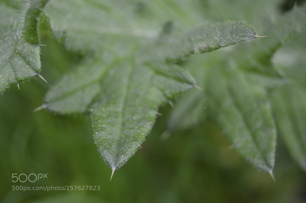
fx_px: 701
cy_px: 102
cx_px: 153
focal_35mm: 82
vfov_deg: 16.5
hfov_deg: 24.6
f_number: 5.6
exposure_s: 1/125
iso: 180
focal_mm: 55
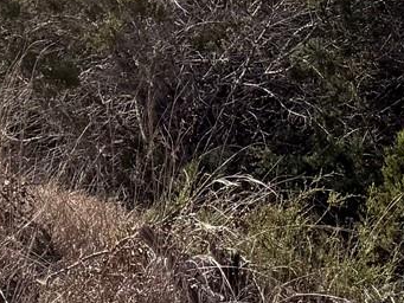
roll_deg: -1.2
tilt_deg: +2.0
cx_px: 173
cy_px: -282
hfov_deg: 13.7
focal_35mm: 144
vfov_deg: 9.7
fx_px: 1681
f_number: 1.78
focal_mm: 6.76
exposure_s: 1/6711
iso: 80
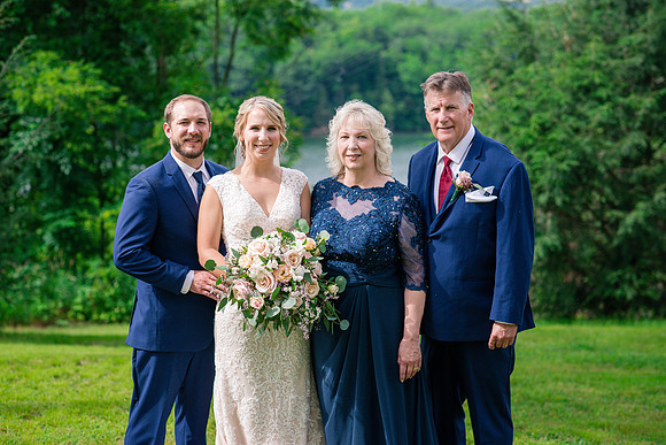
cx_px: 333
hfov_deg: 23.9
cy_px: 222
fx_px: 1573
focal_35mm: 85
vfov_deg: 16.1
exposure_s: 1/3200
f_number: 3.2
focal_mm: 85
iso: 500
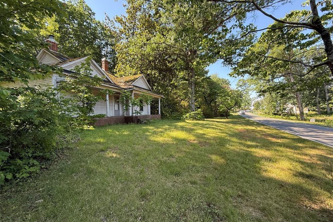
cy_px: 116
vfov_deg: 77.3
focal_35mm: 15
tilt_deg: +0.4
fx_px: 139
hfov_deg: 100.4
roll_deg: +1.7
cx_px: 166
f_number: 2.2
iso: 64
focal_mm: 2.22
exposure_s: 1/240
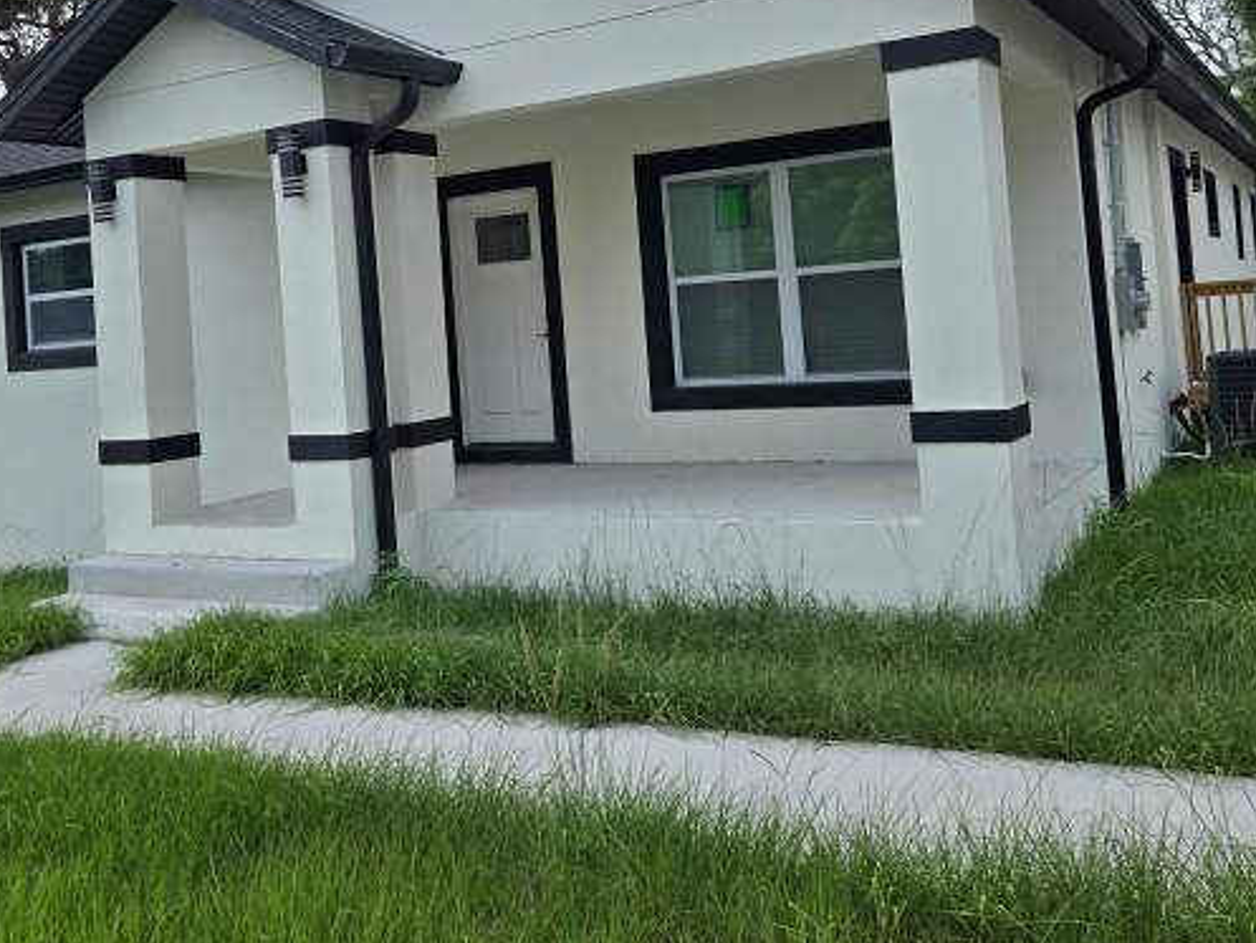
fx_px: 1343
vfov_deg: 38.1
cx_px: 510
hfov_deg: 49.9
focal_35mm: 37
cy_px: 296
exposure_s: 1/1983
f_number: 1.8
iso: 25
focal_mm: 5.4
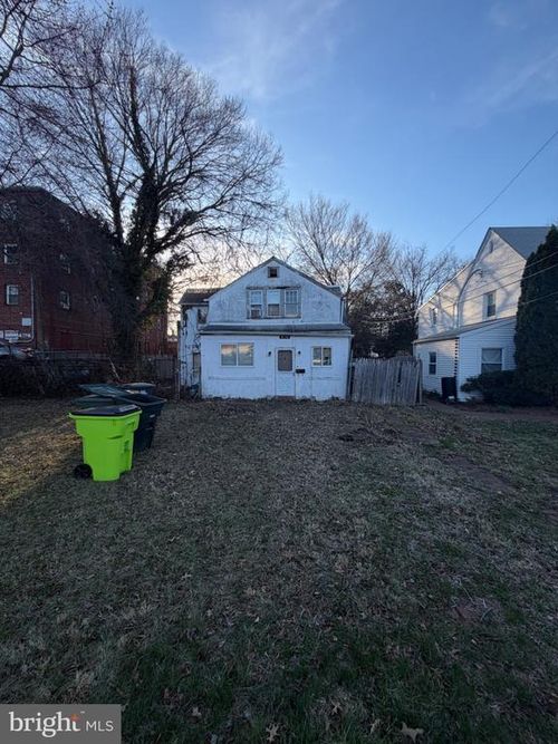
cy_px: 372
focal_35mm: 14
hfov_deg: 85.7
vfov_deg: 102.1
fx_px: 301
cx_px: 279
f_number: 2.2
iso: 50
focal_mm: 2.22
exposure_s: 1/502
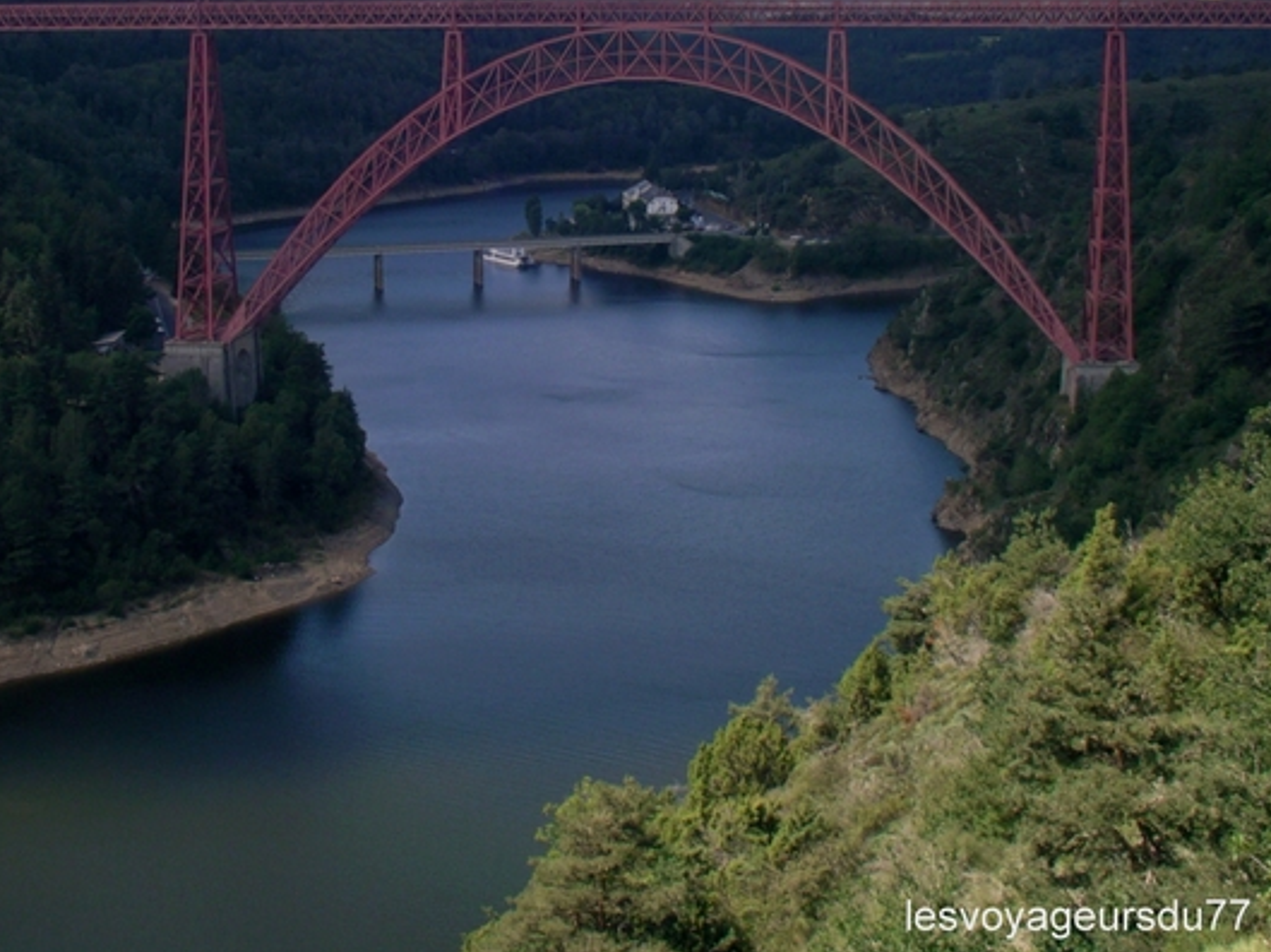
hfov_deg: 34.3
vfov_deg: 25.9
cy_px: 279
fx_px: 2055
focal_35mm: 56
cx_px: 560
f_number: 6.9
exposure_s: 1/80
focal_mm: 5.7
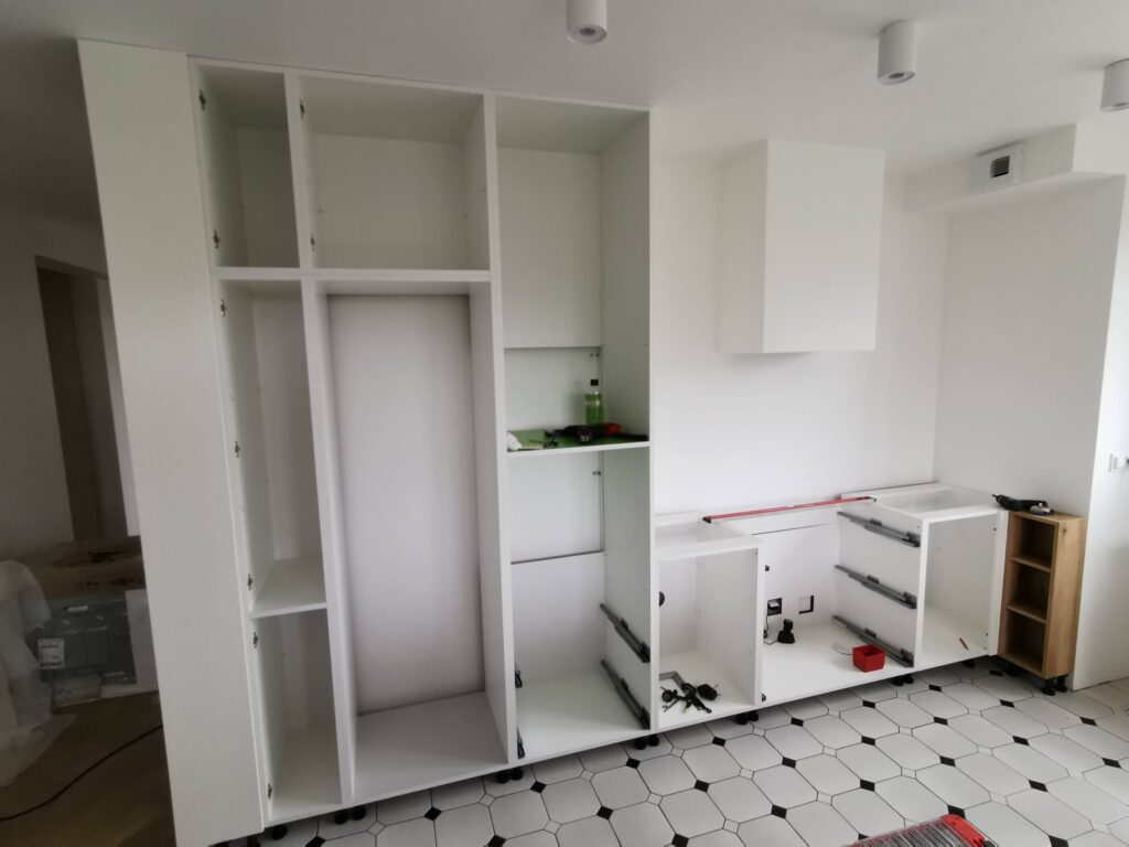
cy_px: 424
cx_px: 564
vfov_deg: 71.6
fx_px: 587
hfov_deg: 87.8
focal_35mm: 18
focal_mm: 2.35
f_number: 2.2
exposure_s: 1/30
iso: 250
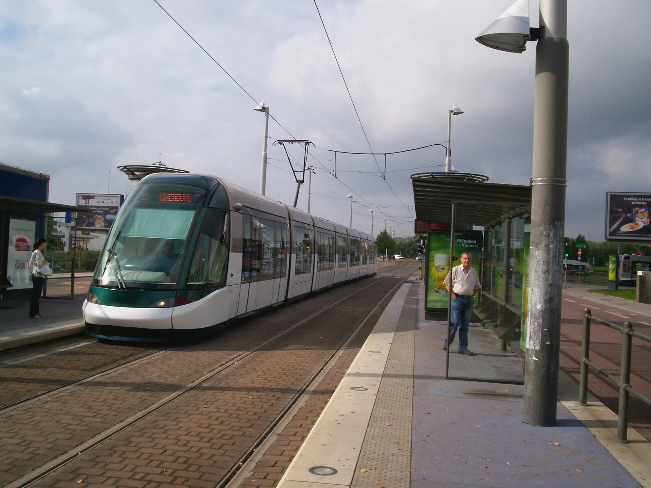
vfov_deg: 39.7
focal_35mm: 36
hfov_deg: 51.4
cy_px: 244
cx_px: 326
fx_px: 677
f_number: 4.5
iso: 100
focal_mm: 5.9
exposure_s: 1/1013
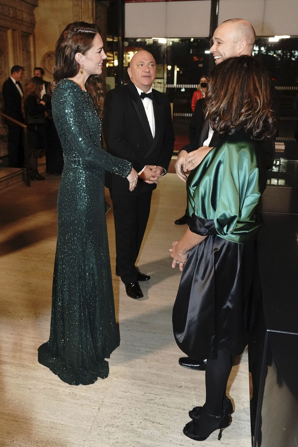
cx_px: 149
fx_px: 385
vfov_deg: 60.3
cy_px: 224
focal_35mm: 31
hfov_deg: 42.3
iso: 6400
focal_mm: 31
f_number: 4.5
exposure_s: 1/200
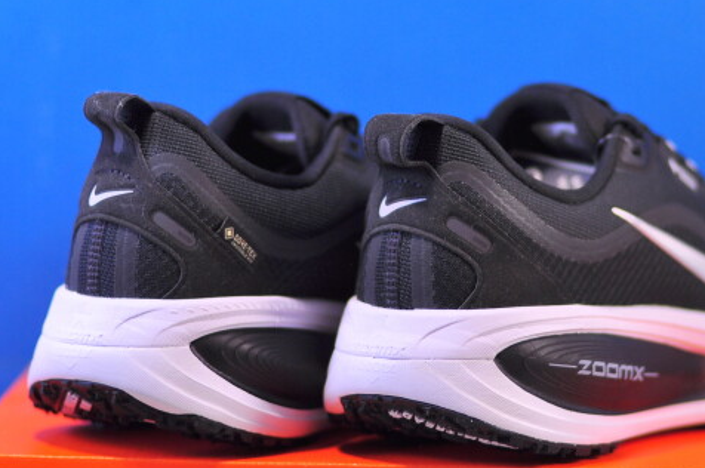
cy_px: 147
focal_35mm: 126
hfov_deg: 16.3
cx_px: 447
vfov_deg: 10.8
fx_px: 2464
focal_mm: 50
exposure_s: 1/320
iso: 250
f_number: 2
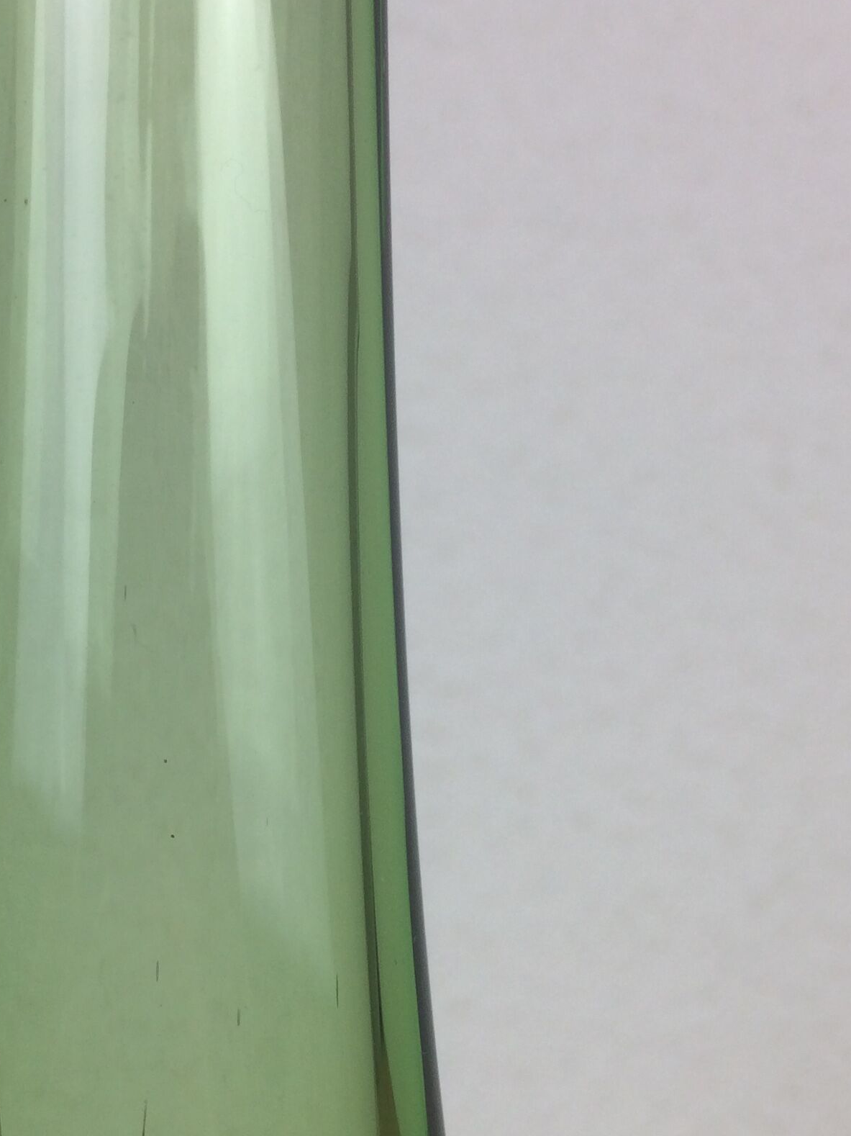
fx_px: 1967
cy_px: 837
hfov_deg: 24.3
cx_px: 283
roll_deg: -1.6
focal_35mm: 60
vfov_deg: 31.7
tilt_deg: -11.3
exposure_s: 1/100
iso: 50
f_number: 2.2
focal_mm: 4.15
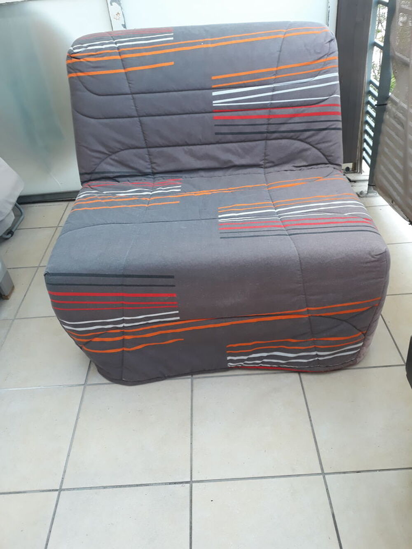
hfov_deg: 51.4
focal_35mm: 27
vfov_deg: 65.3
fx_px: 428
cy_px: 274
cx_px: 206
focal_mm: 3.71
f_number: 1.7
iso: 64
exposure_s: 1/100
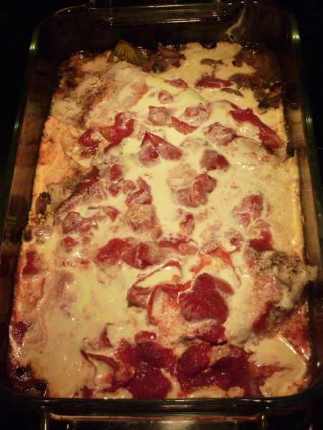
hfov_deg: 28.0
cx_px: 162
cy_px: 215
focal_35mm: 52
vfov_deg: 36.8
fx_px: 647
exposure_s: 1/320
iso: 400
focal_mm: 8.5
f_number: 3.8
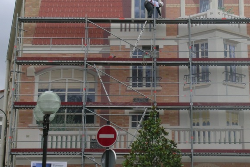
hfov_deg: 21.4
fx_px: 660
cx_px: 151
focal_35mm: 95
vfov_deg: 14.4
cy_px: 49
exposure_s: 1/154
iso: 50
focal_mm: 13.5
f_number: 6.8
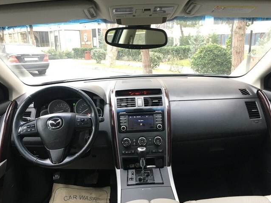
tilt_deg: -12.6
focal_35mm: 30
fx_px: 235
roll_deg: +1.2
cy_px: 103
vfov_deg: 46.8
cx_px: 137
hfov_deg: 59.9
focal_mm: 4.15
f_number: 2.2
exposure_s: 1/33
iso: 50
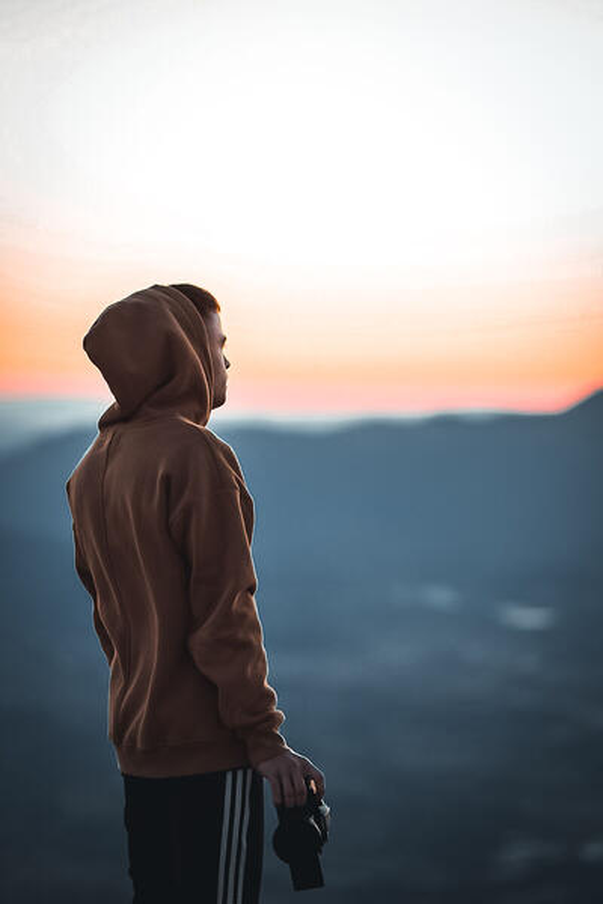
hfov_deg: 10.8
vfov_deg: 16.1
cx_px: 302
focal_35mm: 128
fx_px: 3203
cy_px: 452
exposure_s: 1/125
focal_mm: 85
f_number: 1.8
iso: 100
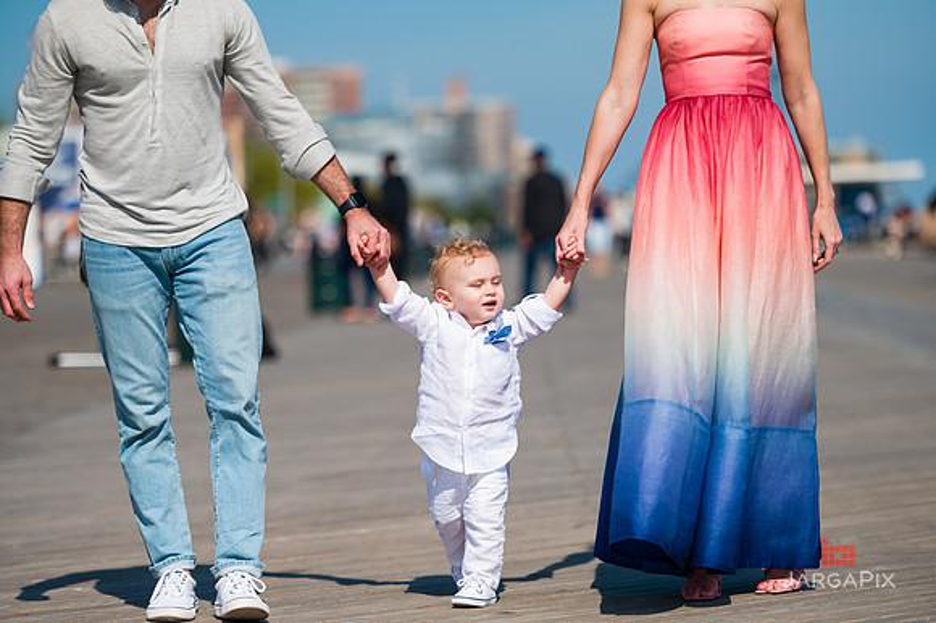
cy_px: 312
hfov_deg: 13.7
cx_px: 468
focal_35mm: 150
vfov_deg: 9.1
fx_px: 3898
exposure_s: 1/6400
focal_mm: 150
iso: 200
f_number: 3.2
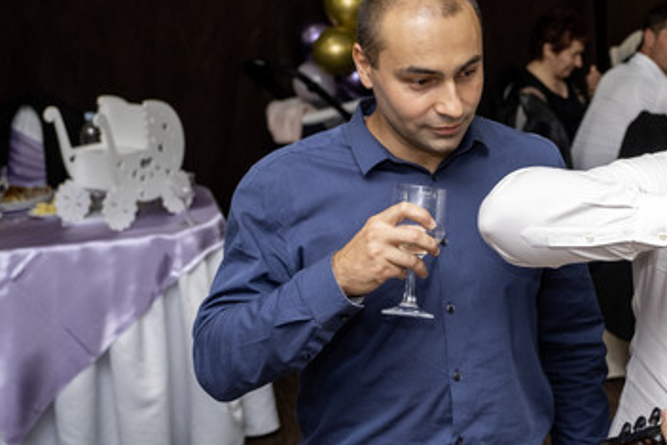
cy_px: 139
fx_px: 1483
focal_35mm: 80
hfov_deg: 24.7
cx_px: 578
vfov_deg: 17.0
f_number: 2.8
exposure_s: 1/160
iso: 1250
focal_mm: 29.2
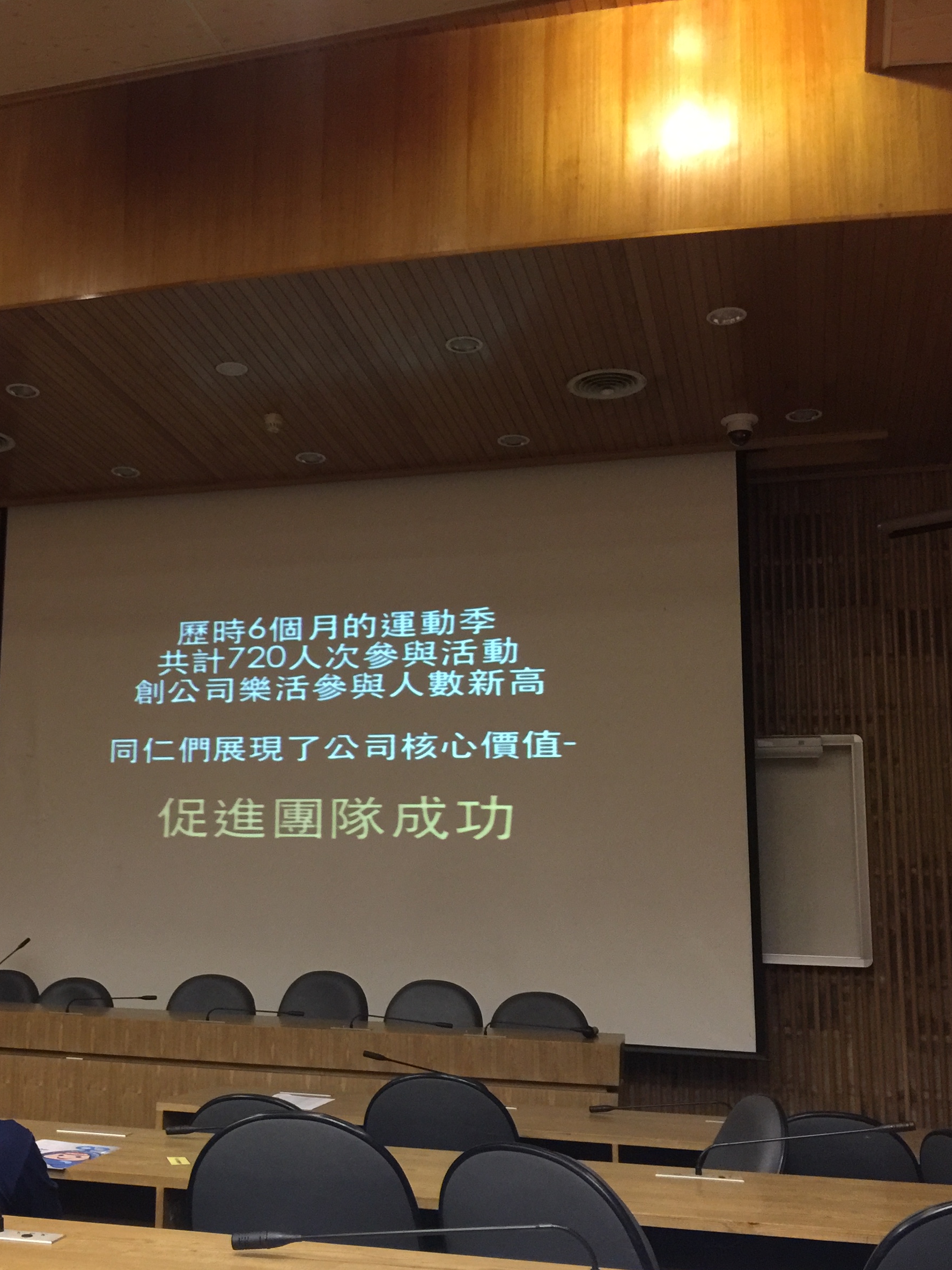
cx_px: 268
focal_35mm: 40
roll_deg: -1.5
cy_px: 654
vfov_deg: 46.8
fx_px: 1466
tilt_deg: +9.7
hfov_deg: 35.4
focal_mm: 4.15
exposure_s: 1/15
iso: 125
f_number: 2.2
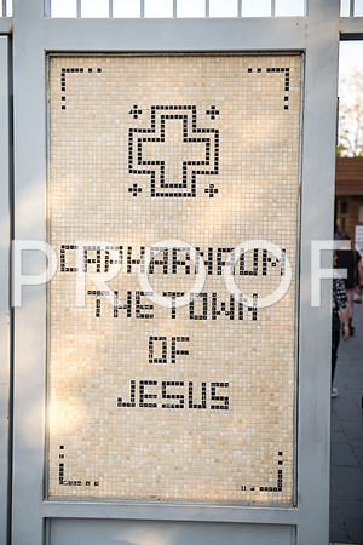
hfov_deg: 24.2
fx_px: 847
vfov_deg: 35.6
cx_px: 182
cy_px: 272
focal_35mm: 56
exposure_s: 1/3200
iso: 800
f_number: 2.8
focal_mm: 56
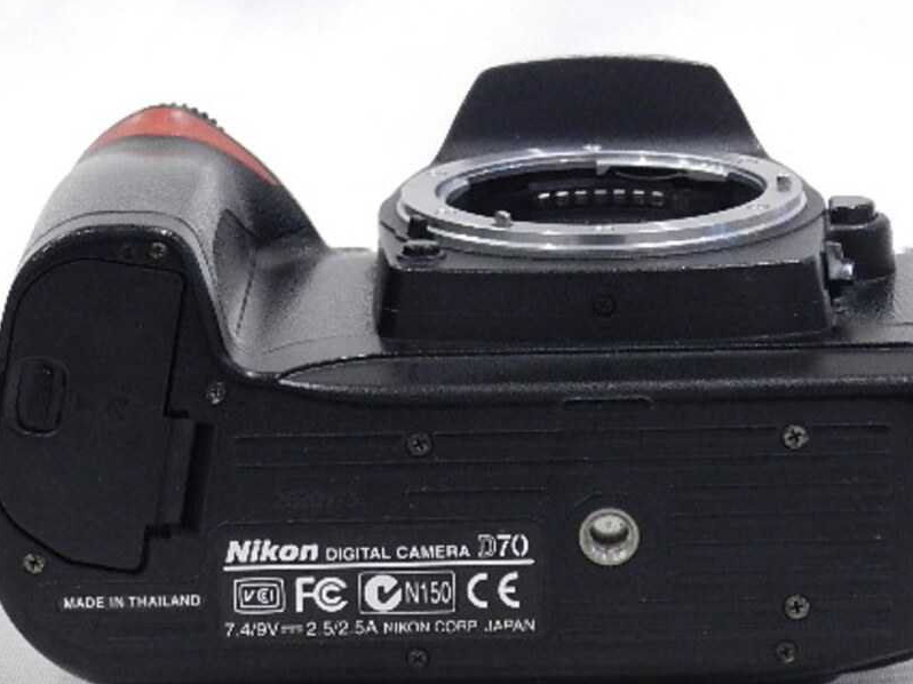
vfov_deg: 8.6
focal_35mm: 173
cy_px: 303
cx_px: 519
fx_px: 4562
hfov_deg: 11.4
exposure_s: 1/40
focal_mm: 20.5
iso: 800
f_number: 4.8
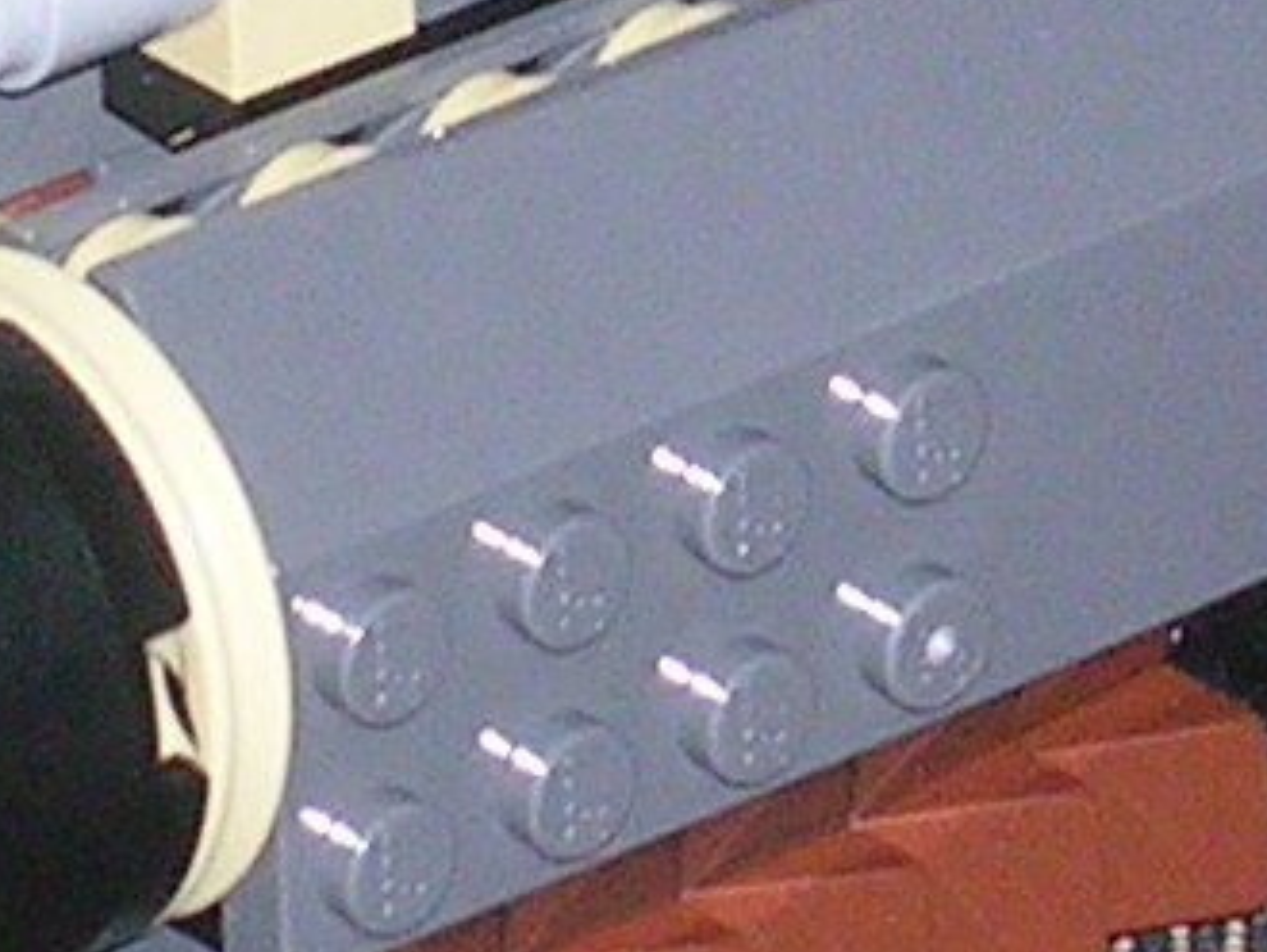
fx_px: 26116
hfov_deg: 2.8
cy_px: -702
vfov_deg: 2.1
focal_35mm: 713
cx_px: 595
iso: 98
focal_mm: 17.4
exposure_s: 1/60.1
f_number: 4.9
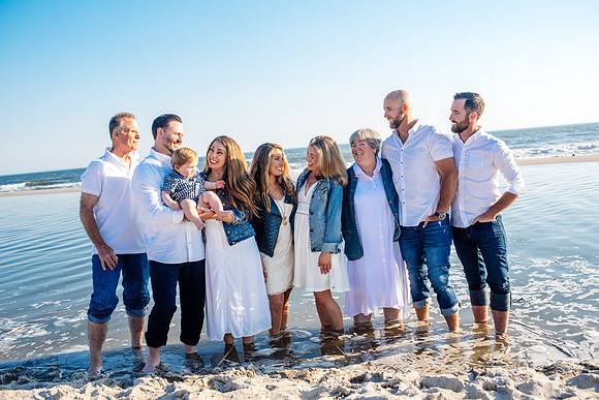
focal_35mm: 35
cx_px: 300
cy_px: 200
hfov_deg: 54.4
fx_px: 582
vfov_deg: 37.9
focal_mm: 35
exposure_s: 1/500
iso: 160
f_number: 4.5
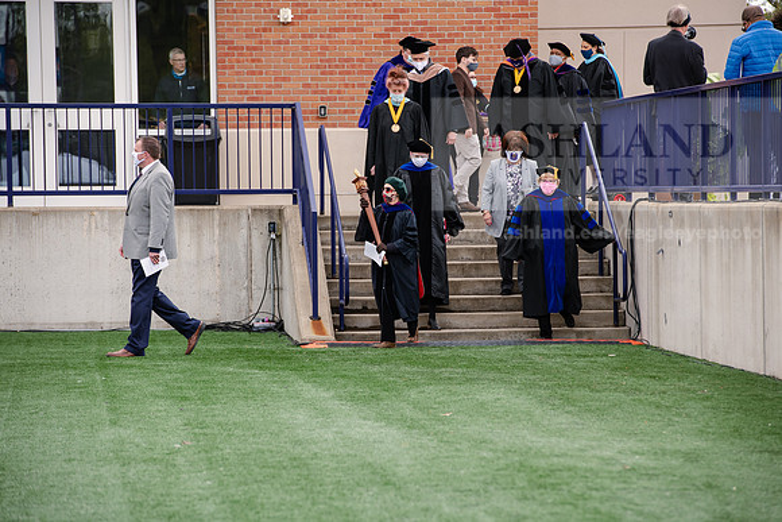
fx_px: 4345
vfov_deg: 6.9
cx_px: 391
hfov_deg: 10.3
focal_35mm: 200
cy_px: 261
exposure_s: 1/400
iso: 400
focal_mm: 200
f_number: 6.3
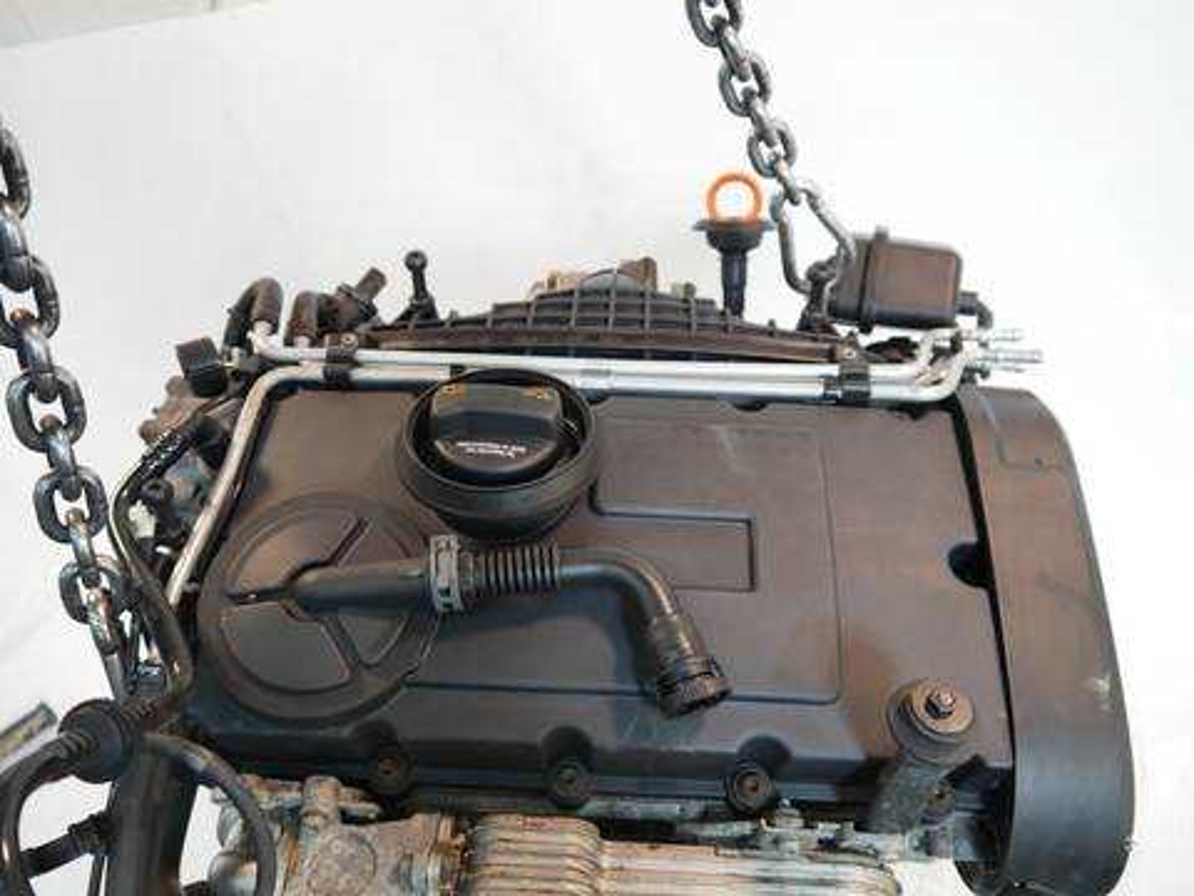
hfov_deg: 63.4
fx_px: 966
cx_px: 597
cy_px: 448
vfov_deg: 49.7
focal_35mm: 28
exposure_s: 1/125
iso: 1000
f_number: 3.5
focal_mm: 14
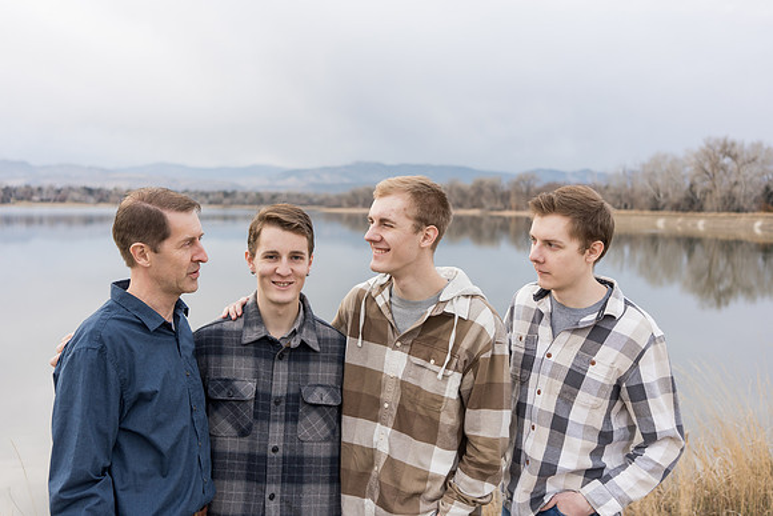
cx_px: 386
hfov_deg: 54.4
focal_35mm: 35
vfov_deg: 37.9
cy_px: 258
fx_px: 752
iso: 200
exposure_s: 1/320
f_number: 2.8
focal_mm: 35
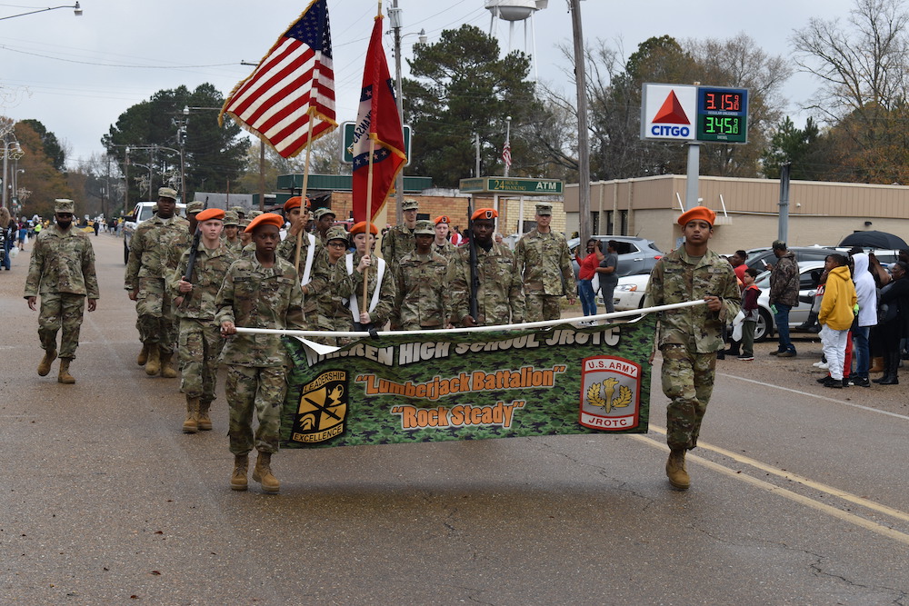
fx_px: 2083
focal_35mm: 82
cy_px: 303
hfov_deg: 24.6
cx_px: 454
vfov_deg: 16.6
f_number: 8
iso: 125
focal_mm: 55
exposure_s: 1/250
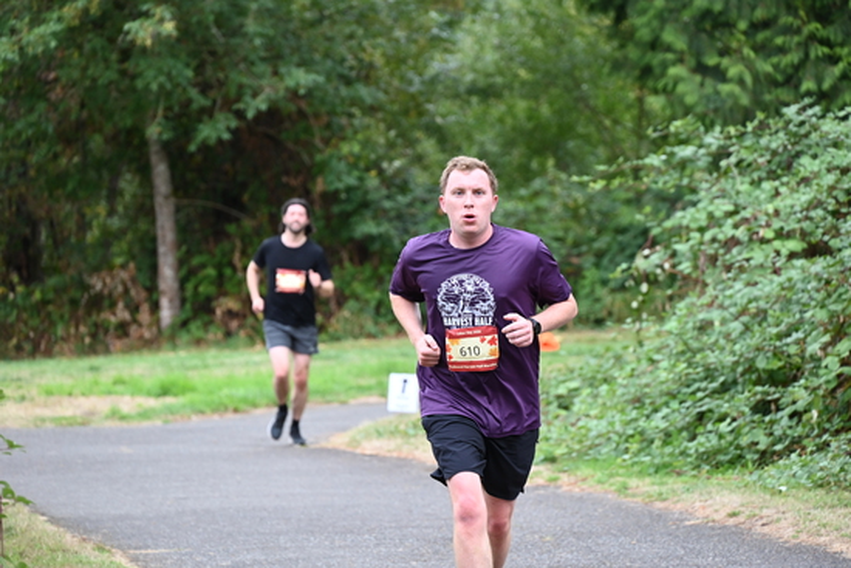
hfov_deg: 10.3
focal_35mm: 200
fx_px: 4729
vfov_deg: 6.9
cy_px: 284
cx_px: 426
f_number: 6.3
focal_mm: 200
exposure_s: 1/250
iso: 1000
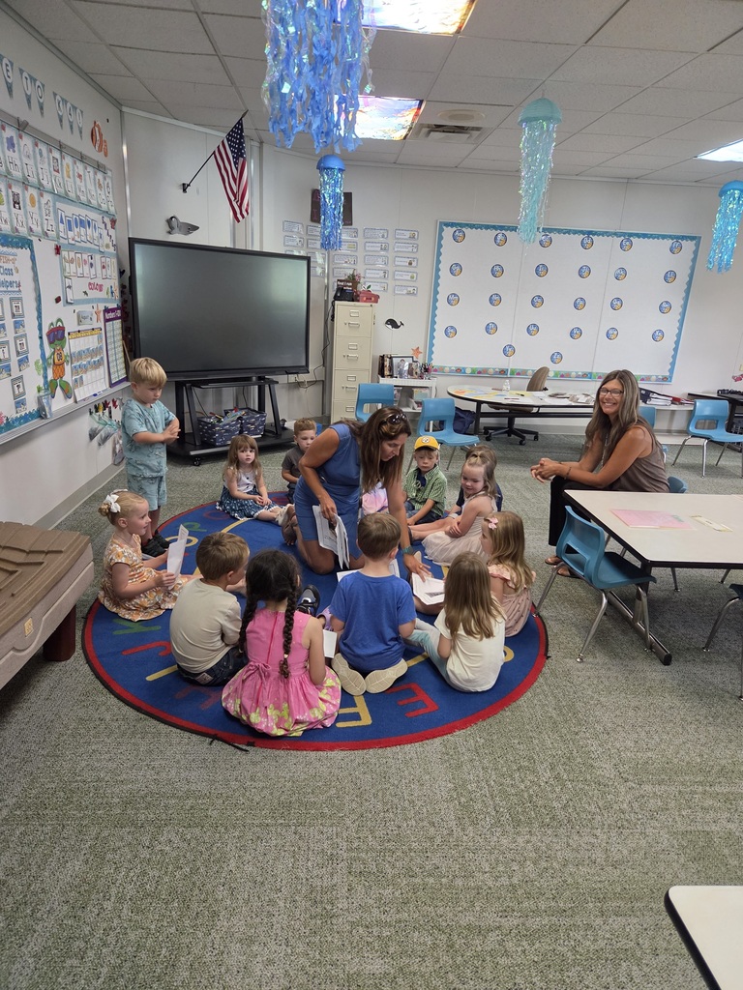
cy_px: 495
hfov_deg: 58.9
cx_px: 372
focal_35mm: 23
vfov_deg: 73.9
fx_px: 658
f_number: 1.8
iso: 1000
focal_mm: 5.4
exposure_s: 1/120
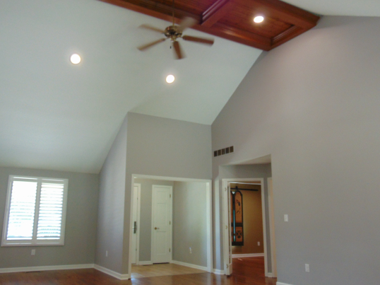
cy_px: 146
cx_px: 168
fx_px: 340
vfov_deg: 45.4
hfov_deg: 58.2
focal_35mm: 31
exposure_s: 1/30
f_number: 3
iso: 160
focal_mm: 4.5
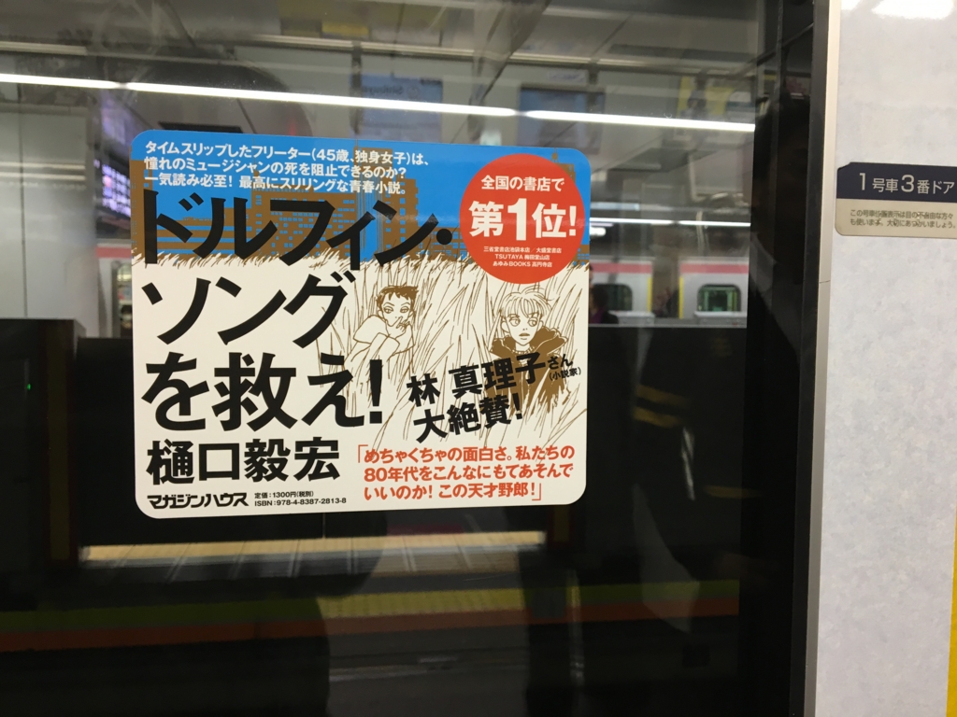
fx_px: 802
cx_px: 478
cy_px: 358
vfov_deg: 48.2
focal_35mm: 29
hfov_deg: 61.7
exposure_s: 1/30
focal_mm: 4.15
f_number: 2.2
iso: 50
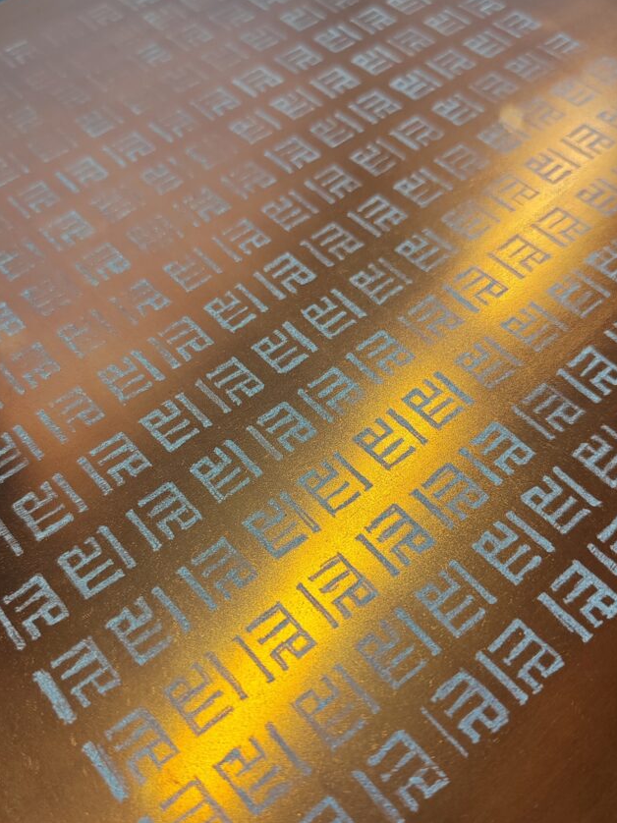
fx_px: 785
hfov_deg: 42.9
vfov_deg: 55.3
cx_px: 311
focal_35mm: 33
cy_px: 447
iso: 200
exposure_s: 1/100
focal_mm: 5.52
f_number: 1.9
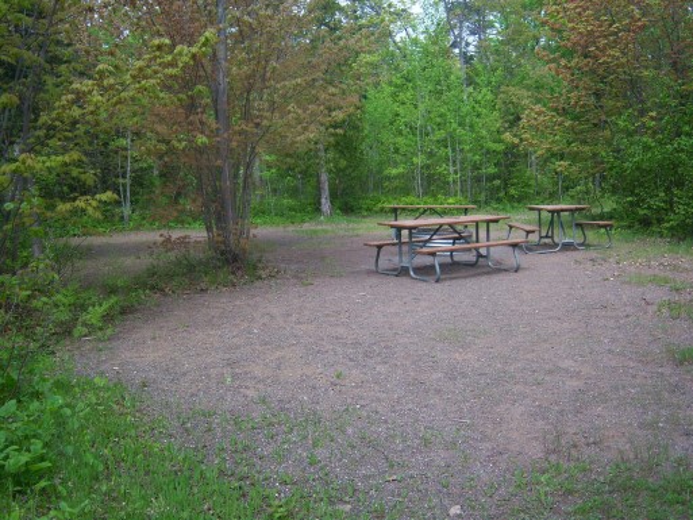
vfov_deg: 39.7
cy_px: 260
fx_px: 721
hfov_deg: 51.3
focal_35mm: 36
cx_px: 346
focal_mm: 7.5
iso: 80
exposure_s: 1/500
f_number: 2.8
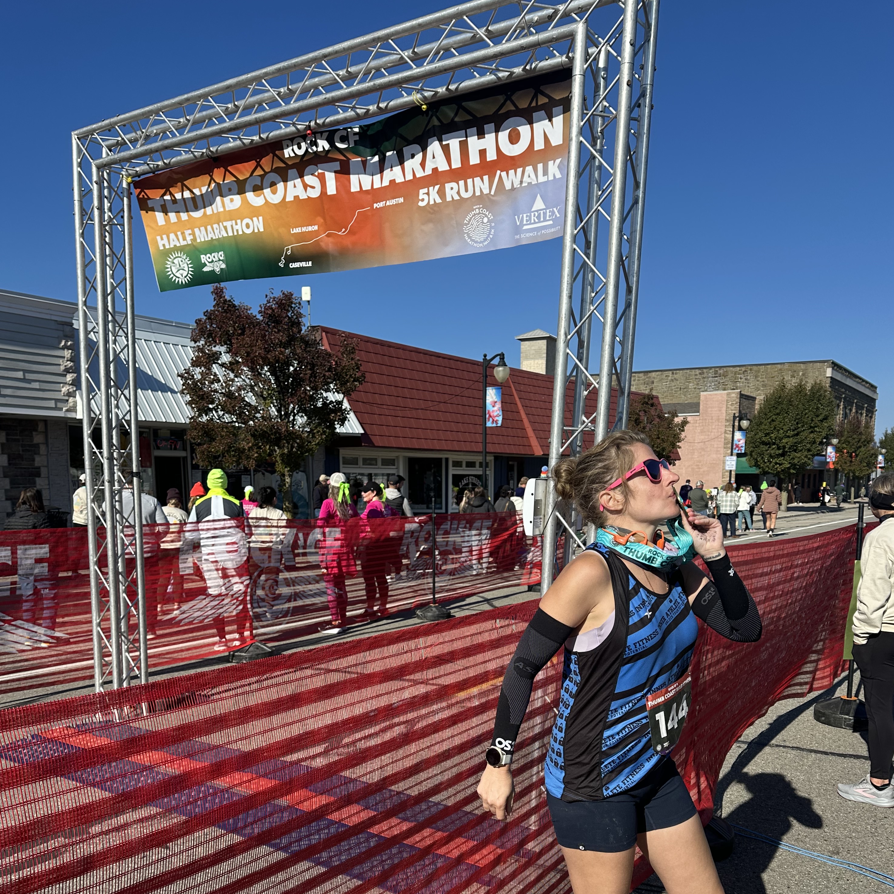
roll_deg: -0.2
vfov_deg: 54.4
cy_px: 604
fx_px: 847
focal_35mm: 29
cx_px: 449
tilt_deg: -6.3
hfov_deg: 55.6
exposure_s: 1/5525
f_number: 1.78
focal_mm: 6.86
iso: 80
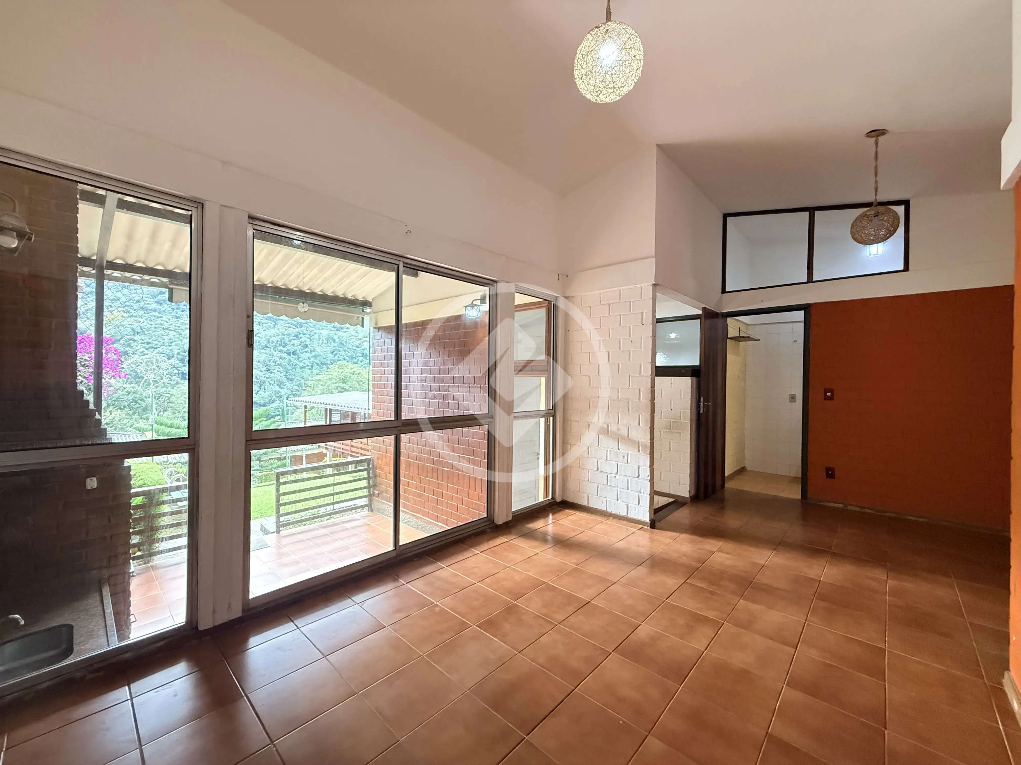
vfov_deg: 85.7
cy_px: 382
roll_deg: -0.5
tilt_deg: -0.4
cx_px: 510
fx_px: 413
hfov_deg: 102.1
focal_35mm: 14
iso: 640
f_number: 2.2
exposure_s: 1/120
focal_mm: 2.22
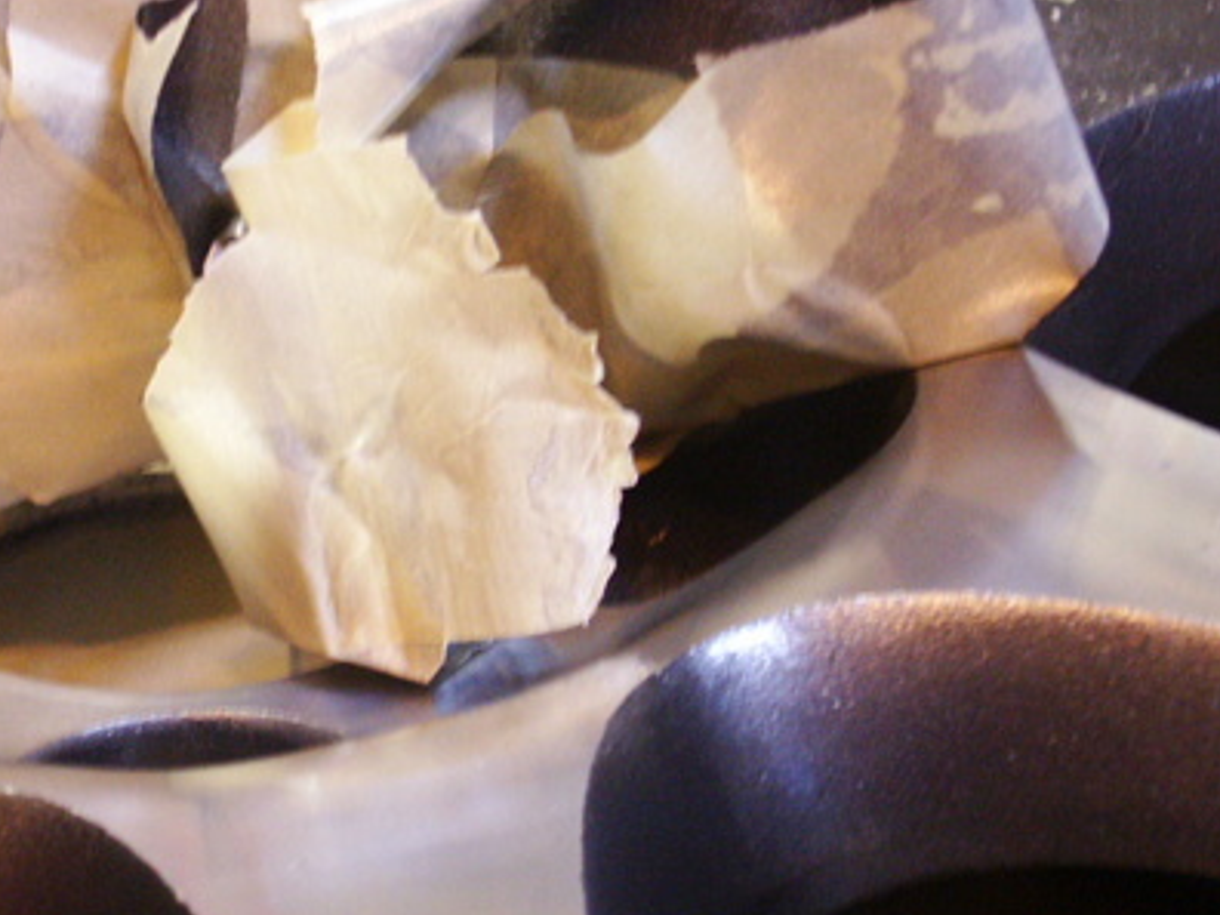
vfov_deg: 8.2
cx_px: 283
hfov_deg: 10.8
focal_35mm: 182
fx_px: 6414
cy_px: 496
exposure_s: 1/6
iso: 160
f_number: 3.5
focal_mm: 22.45
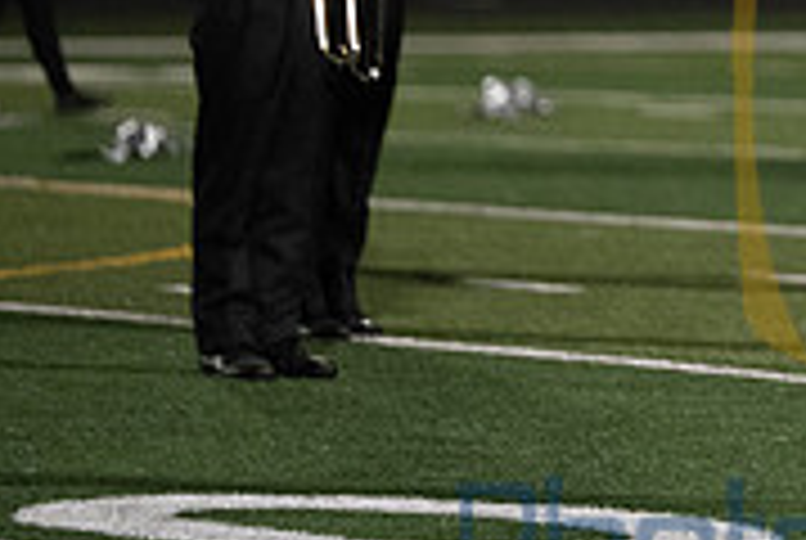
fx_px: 11594
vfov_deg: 2.7
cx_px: 1112
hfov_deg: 4.0
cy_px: 178
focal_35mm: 517
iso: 5000
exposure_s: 1/1250
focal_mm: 160
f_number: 2.8
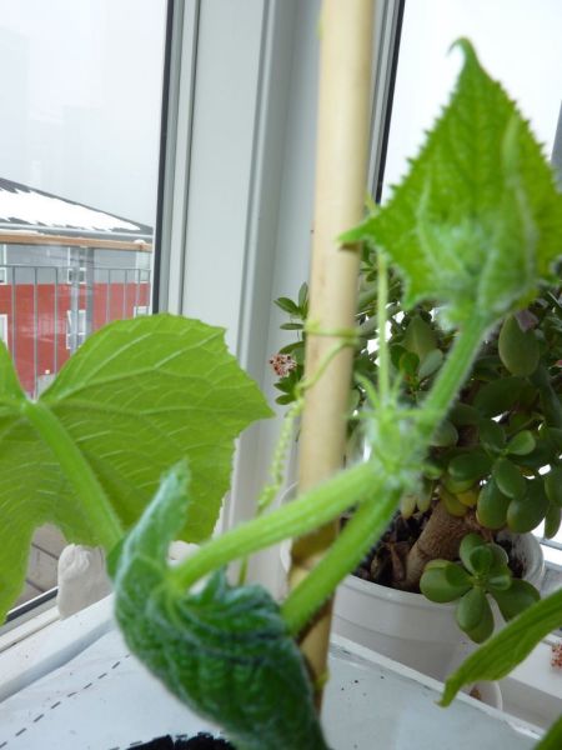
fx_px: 541
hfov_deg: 54.9
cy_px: 375
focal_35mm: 25
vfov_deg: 69.4
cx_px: 281
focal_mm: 4.1
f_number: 4
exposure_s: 1/250
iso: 100
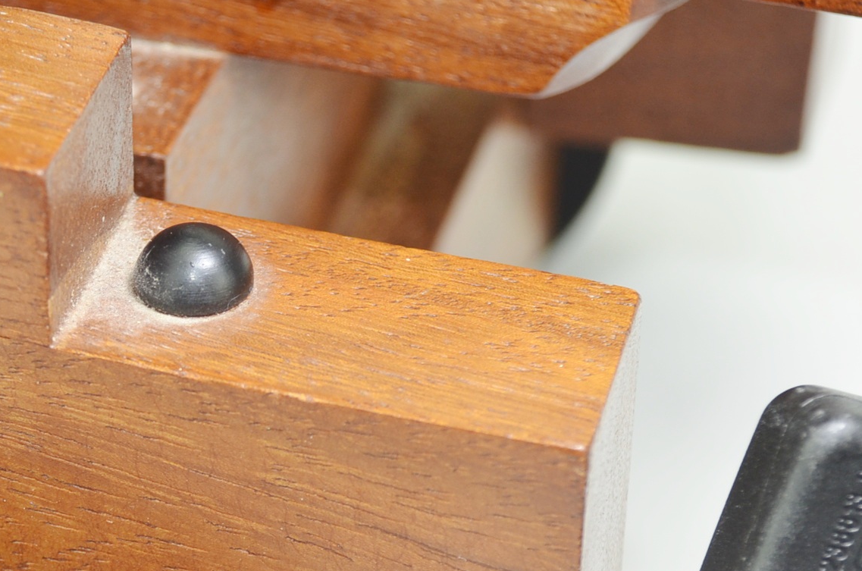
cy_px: 545
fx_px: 4038
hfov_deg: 12.1
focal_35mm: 169
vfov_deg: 8.1
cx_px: 204
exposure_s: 1/80
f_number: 5
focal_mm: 52
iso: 400
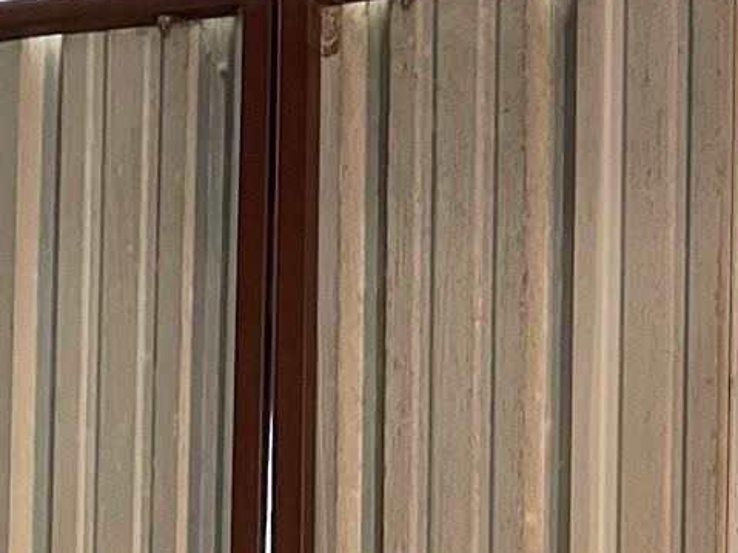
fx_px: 2281
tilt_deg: +0.2
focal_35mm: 107
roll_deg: -0.8
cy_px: 917
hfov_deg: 18.4
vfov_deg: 12.8
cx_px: 456
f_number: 1.6
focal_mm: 5.1
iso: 400
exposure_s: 1/60
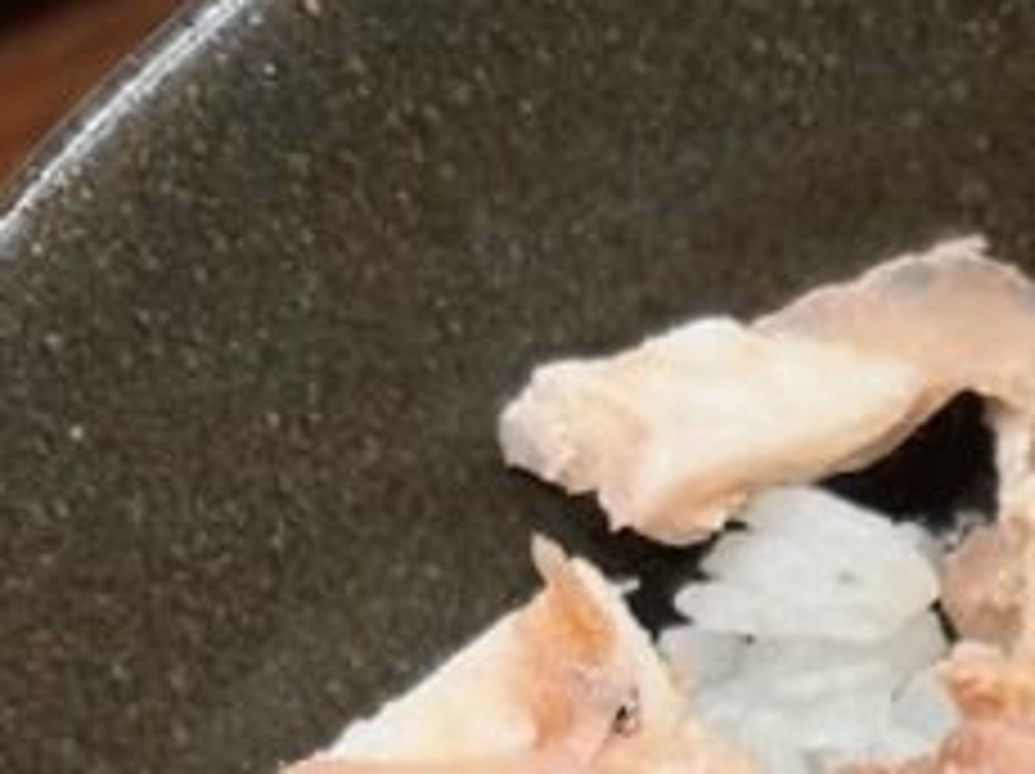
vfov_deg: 6.3
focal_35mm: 232
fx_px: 6929
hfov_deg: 8.3
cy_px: 1206
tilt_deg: -57.3
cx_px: 1719
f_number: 1.6
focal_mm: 5.96
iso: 125
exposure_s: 1/50
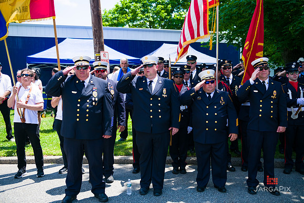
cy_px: 102
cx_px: 152
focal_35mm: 36
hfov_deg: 53.1
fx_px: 304
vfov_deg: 36.9
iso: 200
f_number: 4
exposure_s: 1/3200
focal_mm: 36
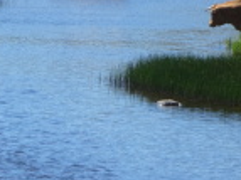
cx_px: 17
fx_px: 4257
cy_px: 34
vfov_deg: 2.4
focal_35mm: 612
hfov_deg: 3.2
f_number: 6.3
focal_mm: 37.35
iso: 80
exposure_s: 1/250
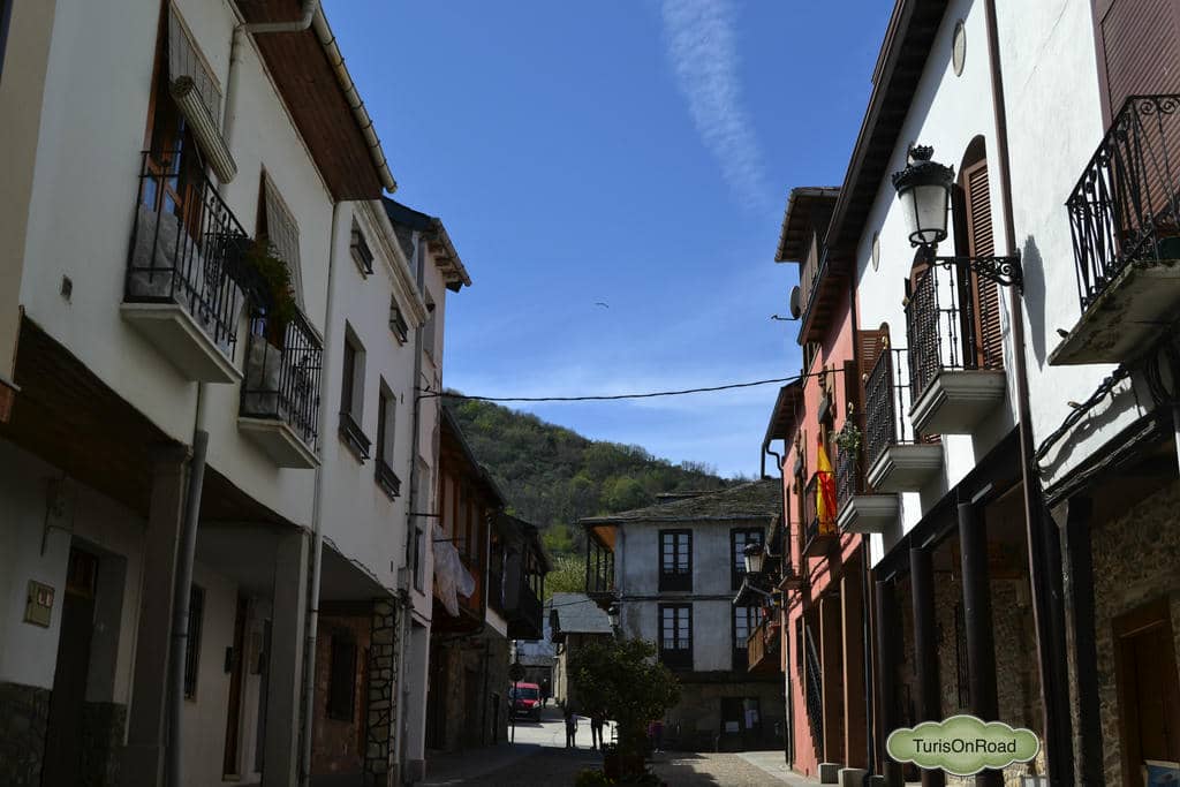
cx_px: 590
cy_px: 394
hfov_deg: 49.5
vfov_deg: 34.2
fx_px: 1278
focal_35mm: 39
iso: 100
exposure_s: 1/250
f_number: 8
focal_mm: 26
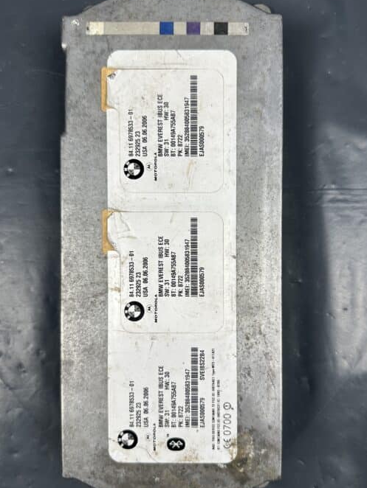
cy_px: 248
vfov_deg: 61.6
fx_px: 410
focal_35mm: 29
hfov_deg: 48.2
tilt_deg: -88.2
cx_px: 197
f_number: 1.78
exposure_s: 1/101
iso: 50
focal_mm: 6.86
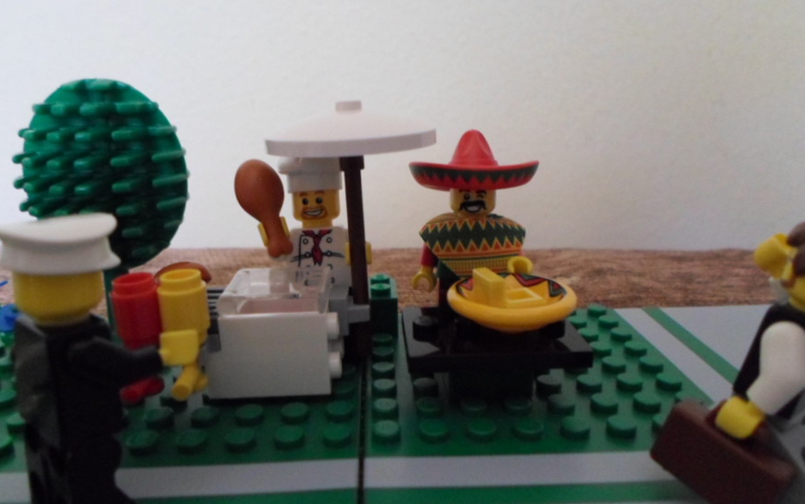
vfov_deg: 46.0
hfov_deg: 68.4
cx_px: 400
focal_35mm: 27
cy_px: 225
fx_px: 592
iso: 400
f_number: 2.5
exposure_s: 1/8
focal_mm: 4.5
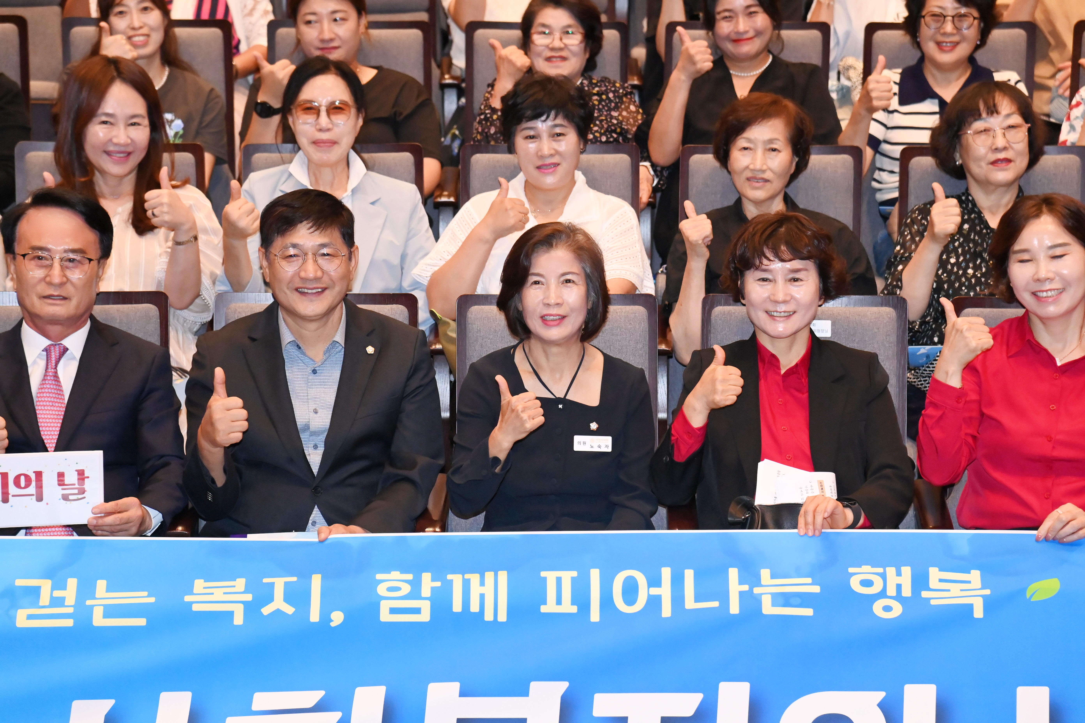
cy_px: 362
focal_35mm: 120
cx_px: 542
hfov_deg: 17.1
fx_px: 3616
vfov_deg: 11.4
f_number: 5.6
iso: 8000
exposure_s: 1/200
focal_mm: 120
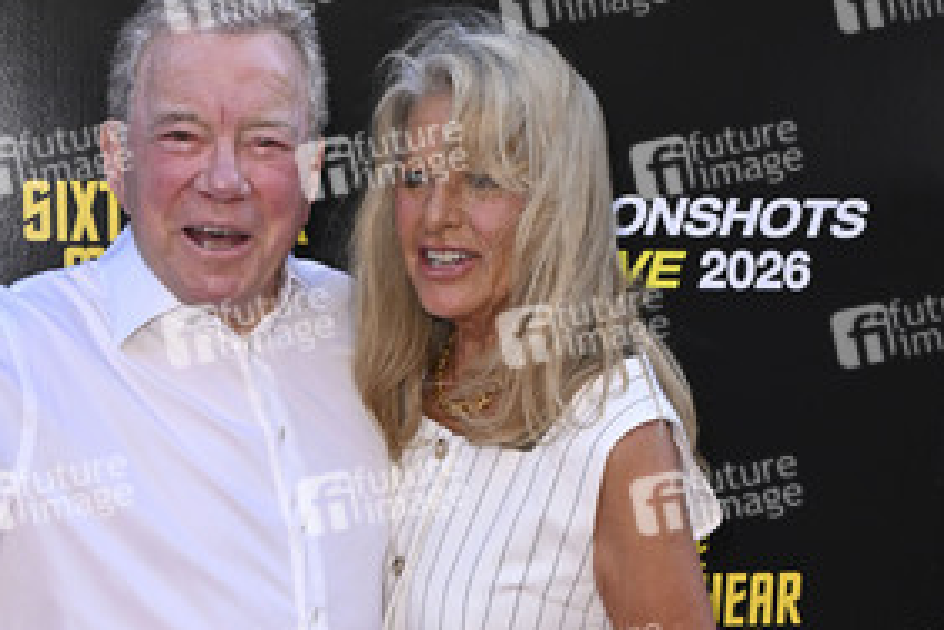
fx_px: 1468
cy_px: 412
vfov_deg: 24.1
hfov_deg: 35.2
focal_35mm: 56
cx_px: 293
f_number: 6.3
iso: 1000
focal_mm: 35
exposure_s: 1/250
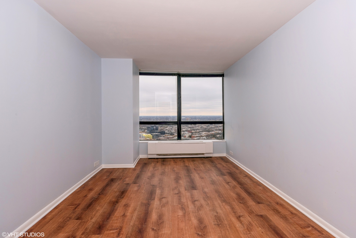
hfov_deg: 100.4
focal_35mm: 15
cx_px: 178
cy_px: 119
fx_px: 148
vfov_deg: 77.4
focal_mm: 15
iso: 250
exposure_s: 1/80
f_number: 11
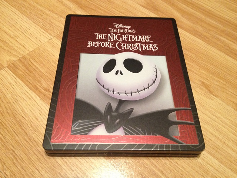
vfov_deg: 40.7
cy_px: 89
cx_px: 118
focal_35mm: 35
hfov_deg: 52.6
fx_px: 240
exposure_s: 1/20
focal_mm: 4.28
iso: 250
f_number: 2.4
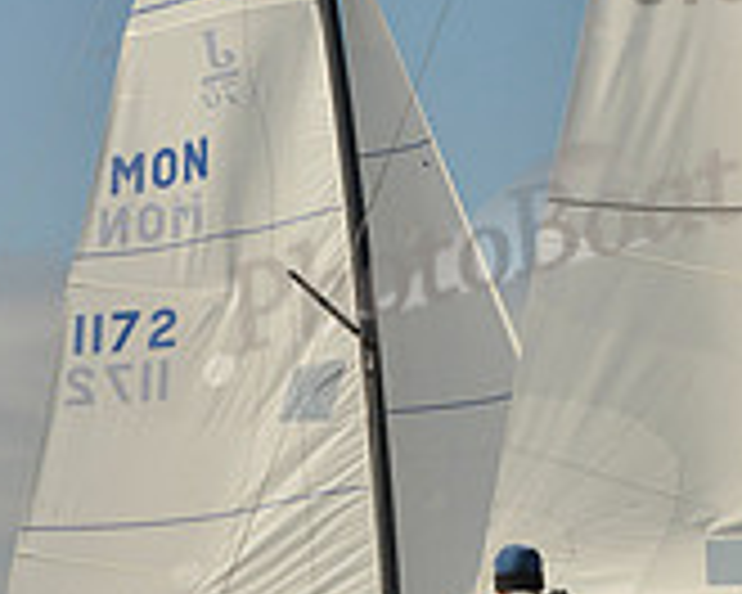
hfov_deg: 8.2
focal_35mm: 231
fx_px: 5073
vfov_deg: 6.7
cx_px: 1097
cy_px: 407
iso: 400
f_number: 10
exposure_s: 1/2000
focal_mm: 70
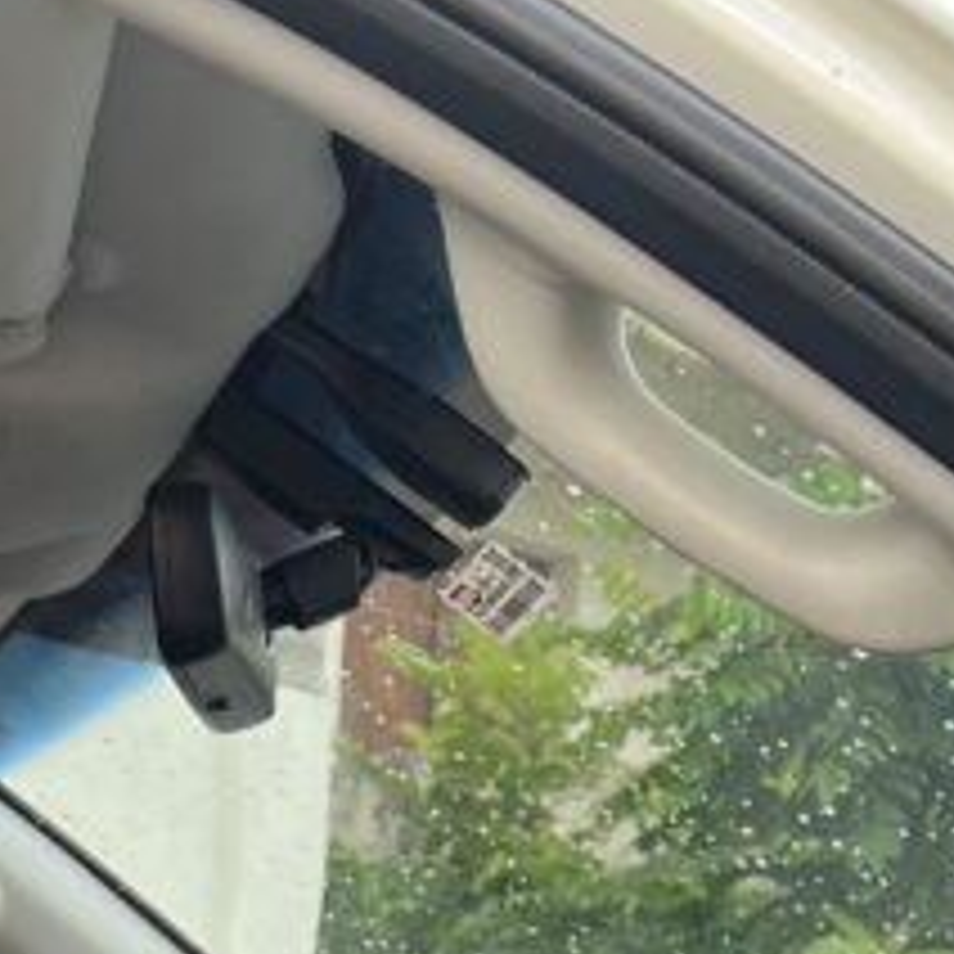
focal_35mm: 111
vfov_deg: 12.5
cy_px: 2250
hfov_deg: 15.1
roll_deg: -0.5
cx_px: -220
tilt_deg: -13.1
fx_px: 3461
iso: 64
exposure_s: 1/145
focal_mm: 5.7
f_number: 1.5
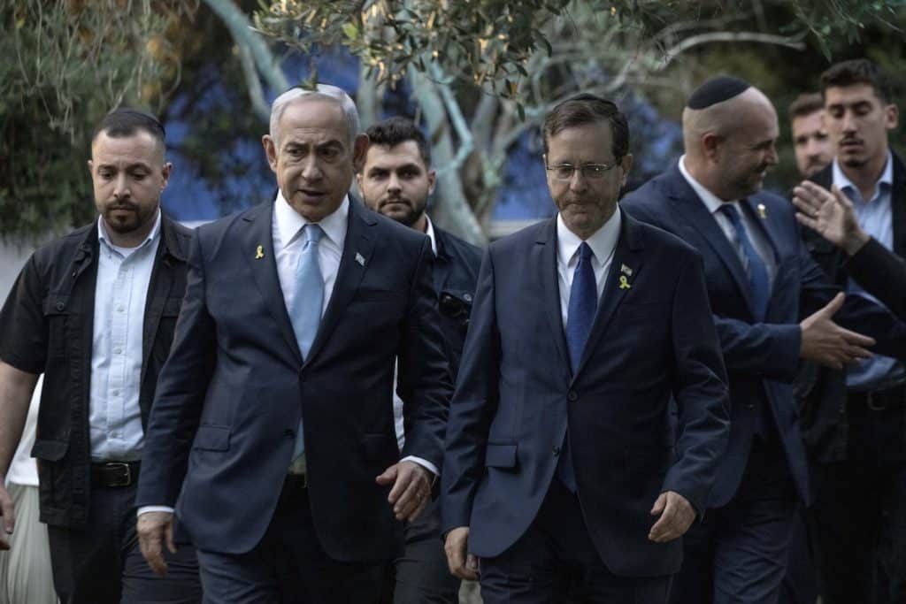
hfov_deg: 11.7
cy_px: 302
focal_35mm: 175
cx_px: 453
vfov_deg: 7.8
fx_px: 4404
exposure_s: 1/1600
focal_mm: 175
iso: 4000
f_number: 4.5
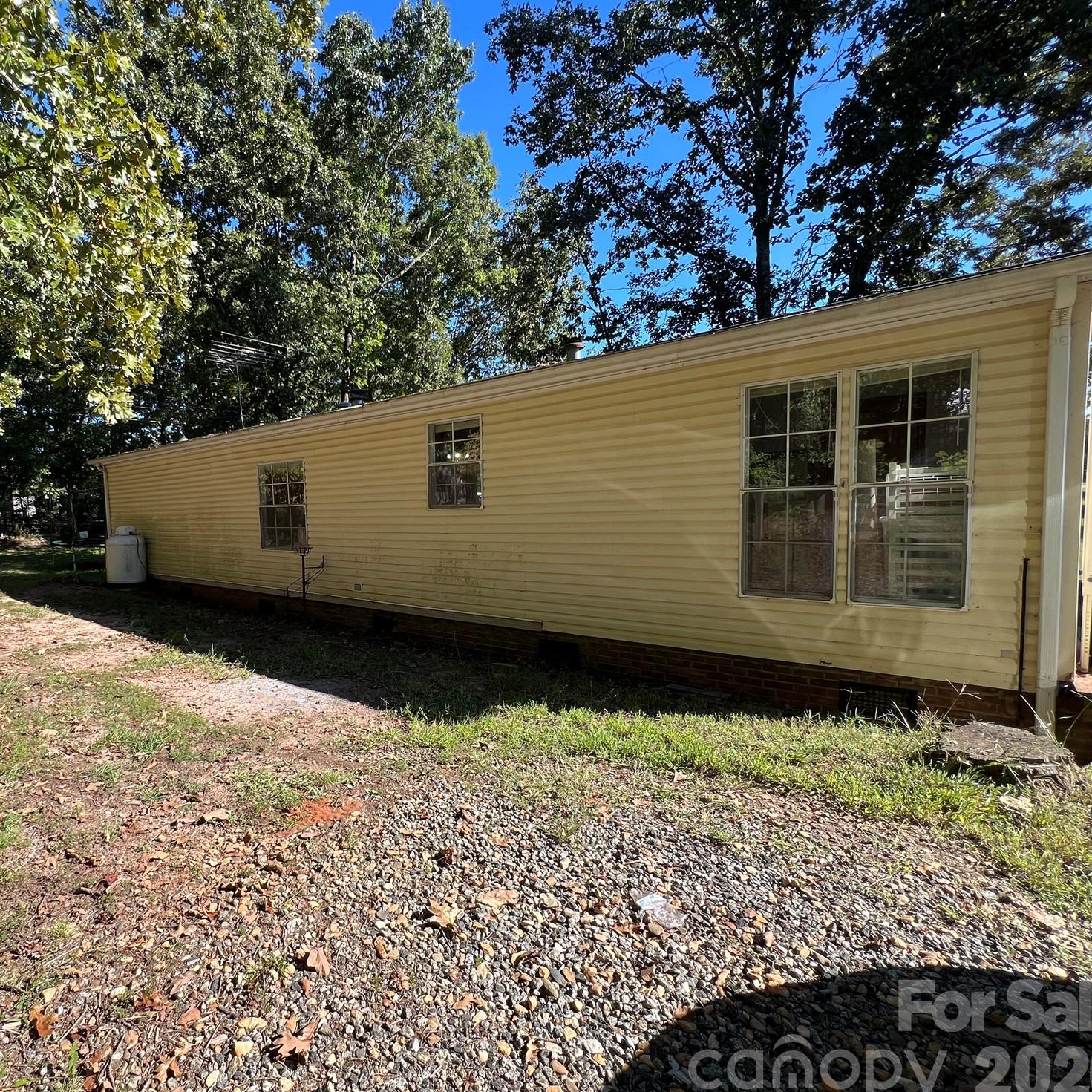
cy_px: 555
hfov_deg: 84.8
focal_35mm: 16
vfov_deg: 87.4
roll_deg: +3.3
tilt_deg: -4.4
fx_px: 571
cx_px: 375
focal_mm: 1.57
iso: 32
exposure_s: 1/321
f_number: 1.8
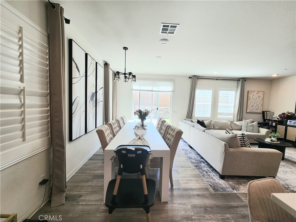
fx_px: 111
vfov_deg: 89.9
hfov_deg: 106.2
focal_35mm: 13
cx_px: 148
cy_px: 111
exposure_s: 1/135
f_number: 2.2
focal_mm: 2.2
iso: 50
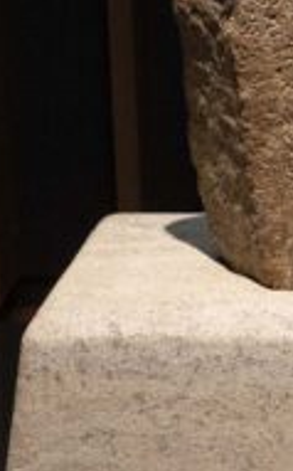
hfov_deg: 5.4
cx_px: 788
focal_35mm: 230
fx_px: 2945
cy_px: -9
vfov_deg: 9.1
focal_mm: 42
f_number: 5.6
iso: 4000
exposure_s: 1/60
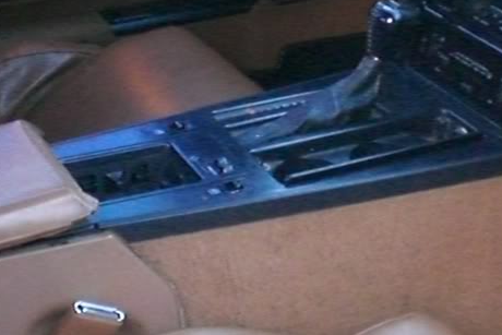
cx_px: 254
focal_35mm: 88
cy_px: 101
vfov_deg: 15.5
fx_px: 1227
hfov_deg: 23.1
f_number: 3.1
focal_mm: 6.3
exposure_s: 1/25
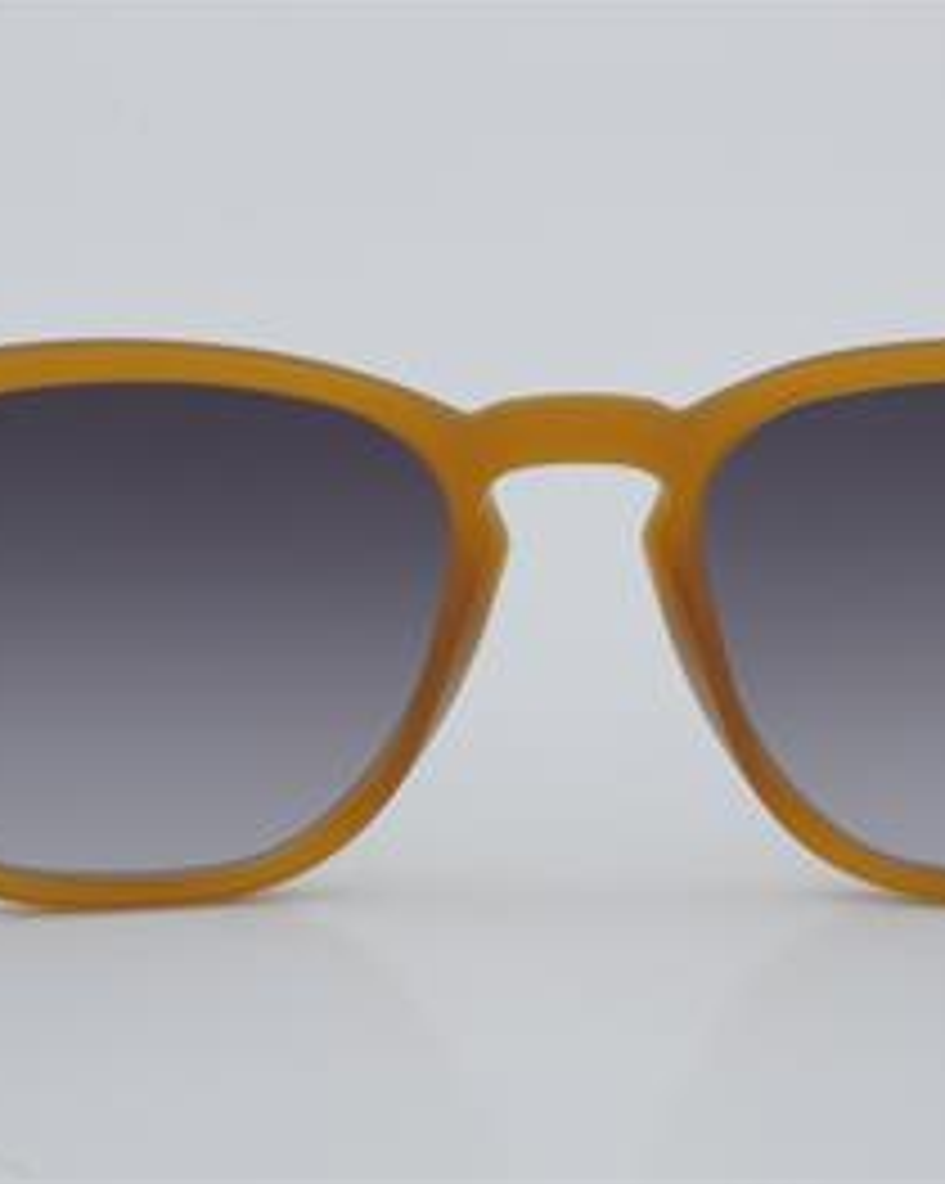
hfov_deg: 14.4
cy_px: 590
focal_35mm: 107
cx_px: 580
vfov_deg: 18.0
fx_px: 3745
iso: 100
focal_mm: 50
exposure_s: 1/4
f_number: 32
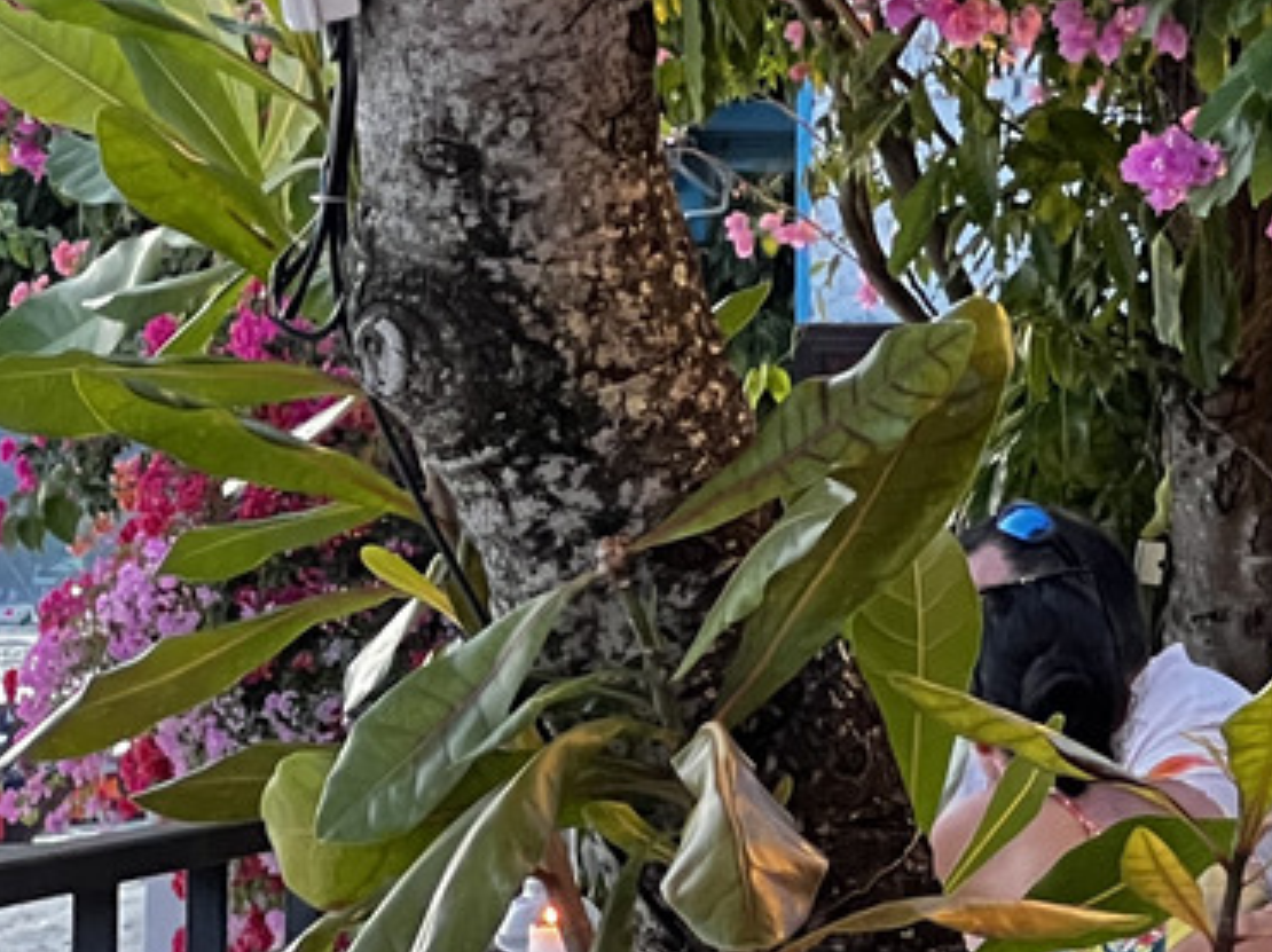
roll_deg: -0.5
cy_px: -69
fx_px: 9181
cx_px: 1097
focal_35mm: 250
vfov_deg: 5.9
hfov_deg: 7.9
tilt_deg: +4.6
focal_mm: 9
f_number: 2.8
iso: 1000
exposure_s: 1/31
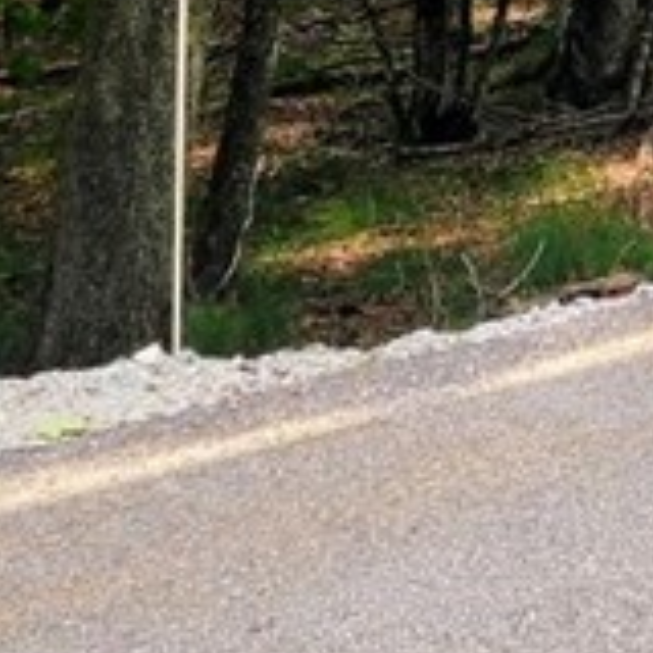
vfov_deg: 12.3
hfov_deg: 13.1
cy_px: -522
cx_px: 775
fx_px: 2774
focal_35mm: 130
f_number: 1.8
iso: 25
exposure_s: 1/180
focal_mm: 6.4
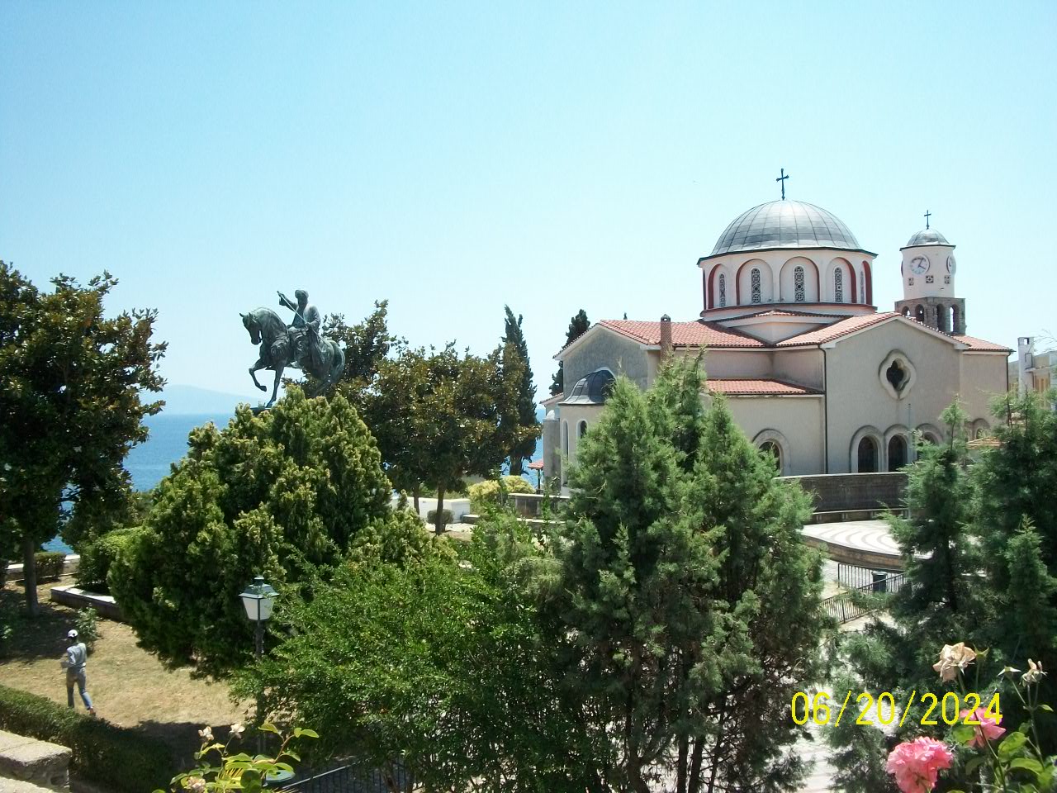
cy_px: 396
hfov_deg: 56.8
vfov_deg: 44.2
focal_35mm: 32
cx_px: 528
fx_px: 977
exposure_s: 1/250
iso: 80
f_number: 5.5
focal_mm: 5.7
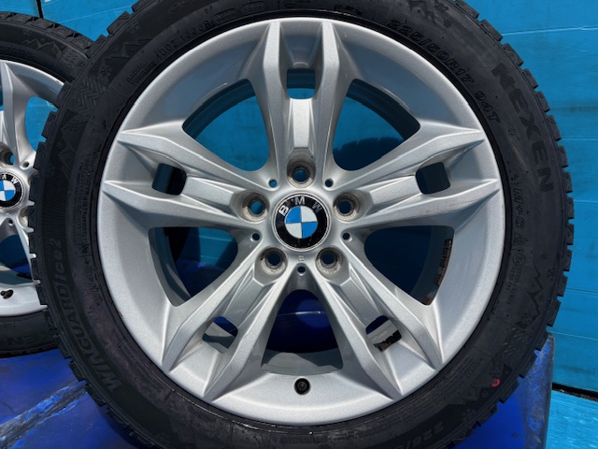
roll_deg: +0.6
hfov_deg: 67.3
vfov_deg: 53.1
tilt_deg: -13.5
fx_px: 449
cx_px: 299
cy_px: 224
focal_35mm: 26
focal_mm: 5.96
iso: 50
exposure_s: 1/4950
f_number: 1.6
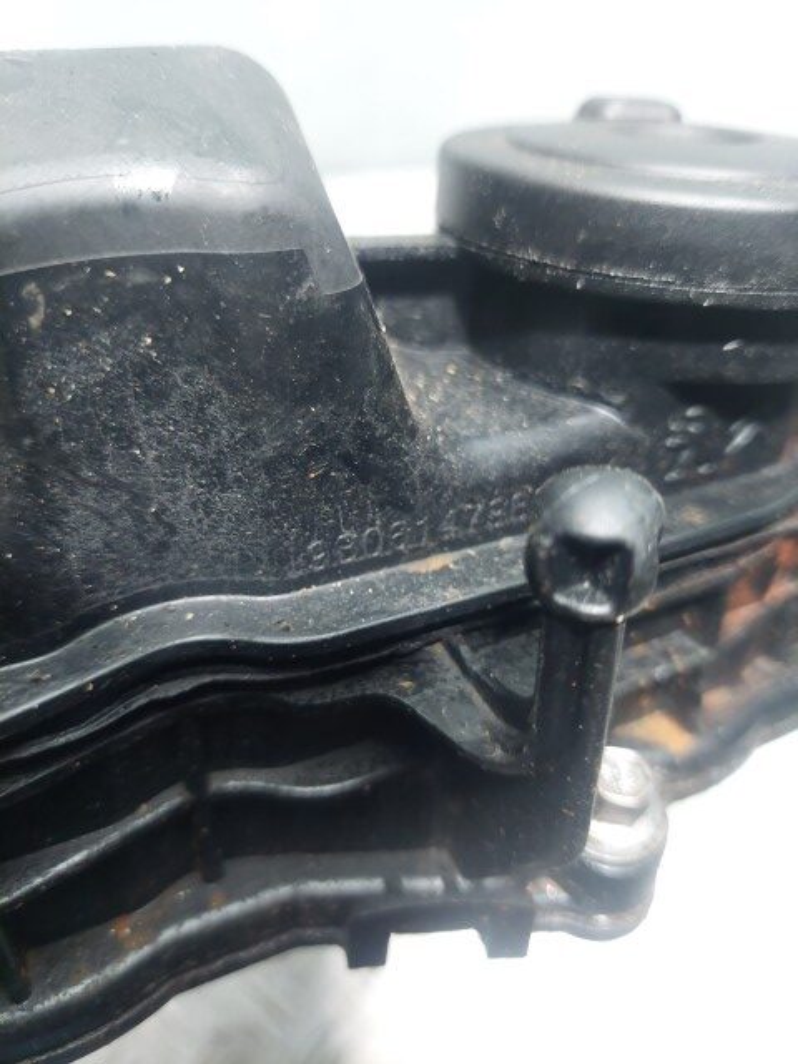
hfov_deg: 54.9
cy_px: 532
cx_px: 399
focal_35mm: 25
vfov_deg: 69.4
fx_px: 768
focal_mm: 5.23
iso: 320
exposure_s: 1/50
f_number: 1.8
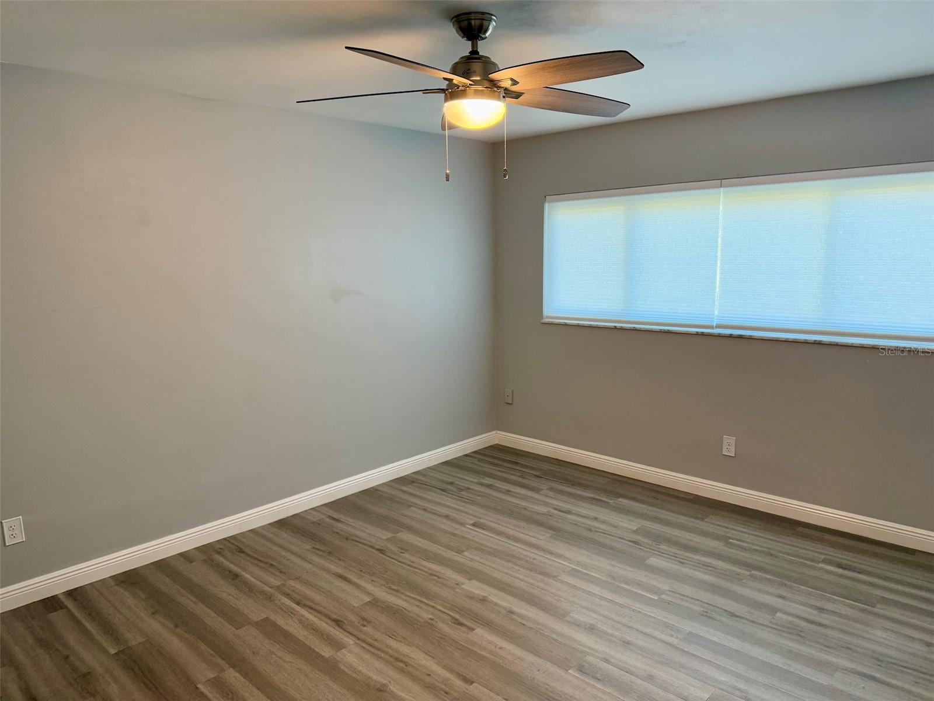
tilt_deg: -8.6
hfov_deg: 71.6
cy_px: 350
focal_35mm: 24
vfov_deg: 56.8
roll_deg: +0.6
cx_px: 467
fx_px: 648
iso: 250
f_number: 1.78
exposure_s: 1/120
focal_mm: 6.76
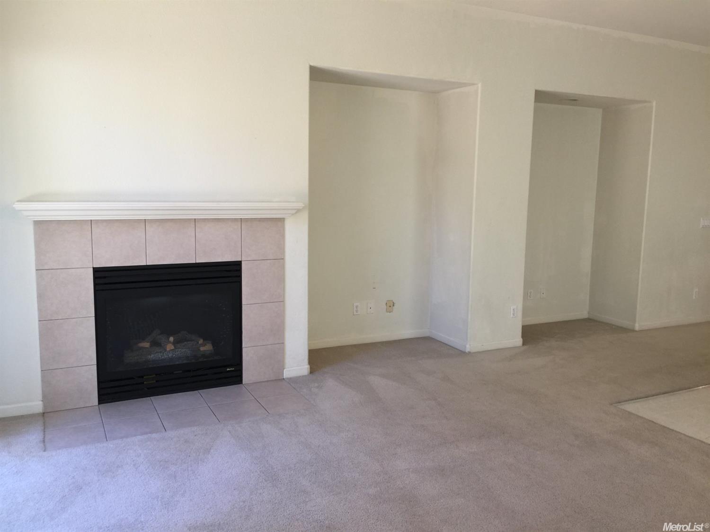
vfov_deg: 48.2
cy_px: 266
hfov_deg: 61.7
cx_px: 355
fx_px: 595
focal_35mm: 29
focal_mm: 4.15
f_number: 2.2
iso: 32
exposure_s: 1/40
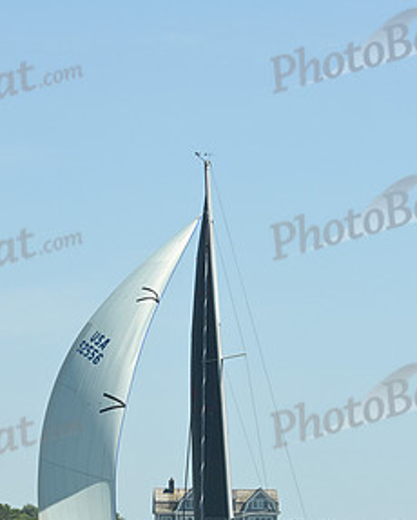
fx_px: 4531
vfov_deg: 6.6
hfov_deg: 5.3
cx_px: 177
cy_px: 333
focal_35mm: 294
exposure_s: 1/1000
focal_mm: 155
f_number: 7.1
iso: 320
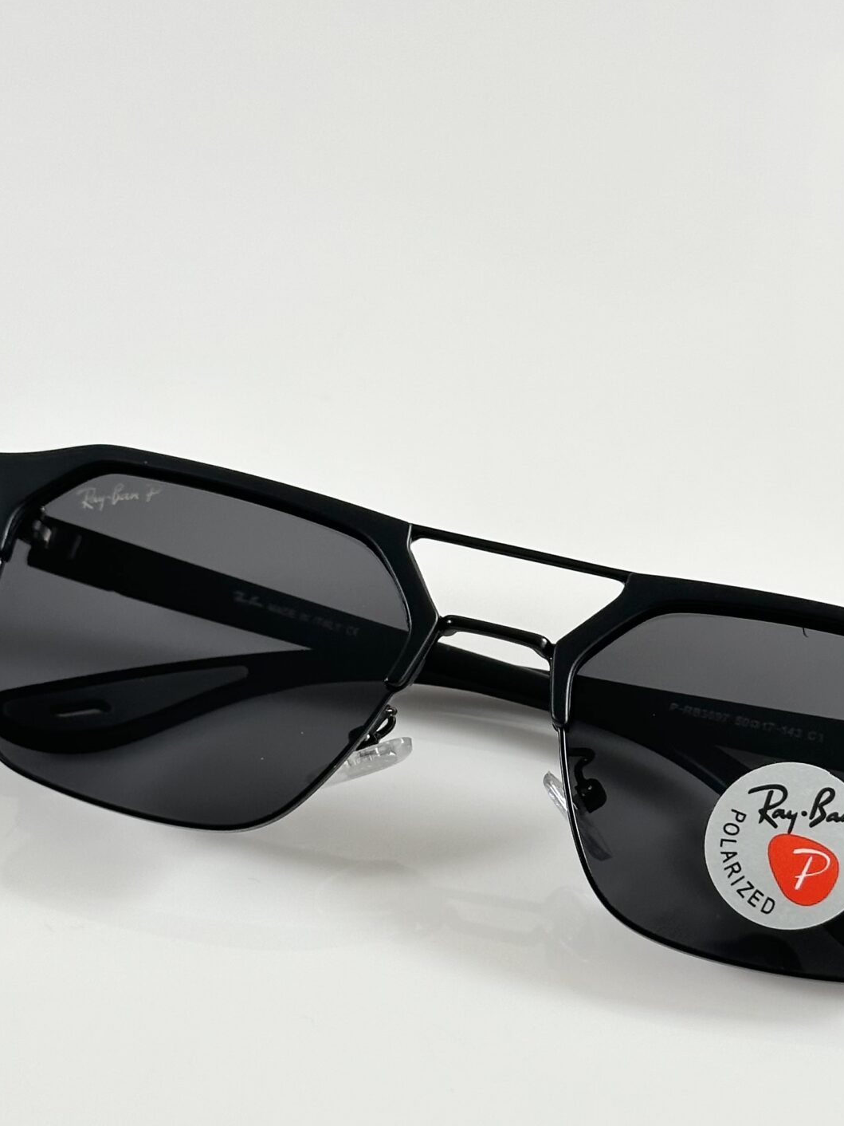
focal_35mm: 87
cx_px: 484
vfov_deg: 22.4
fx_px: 2828
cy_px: 775
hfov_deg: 17.0
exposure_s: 1/121
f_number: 1.78
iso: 80
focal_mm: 6.86
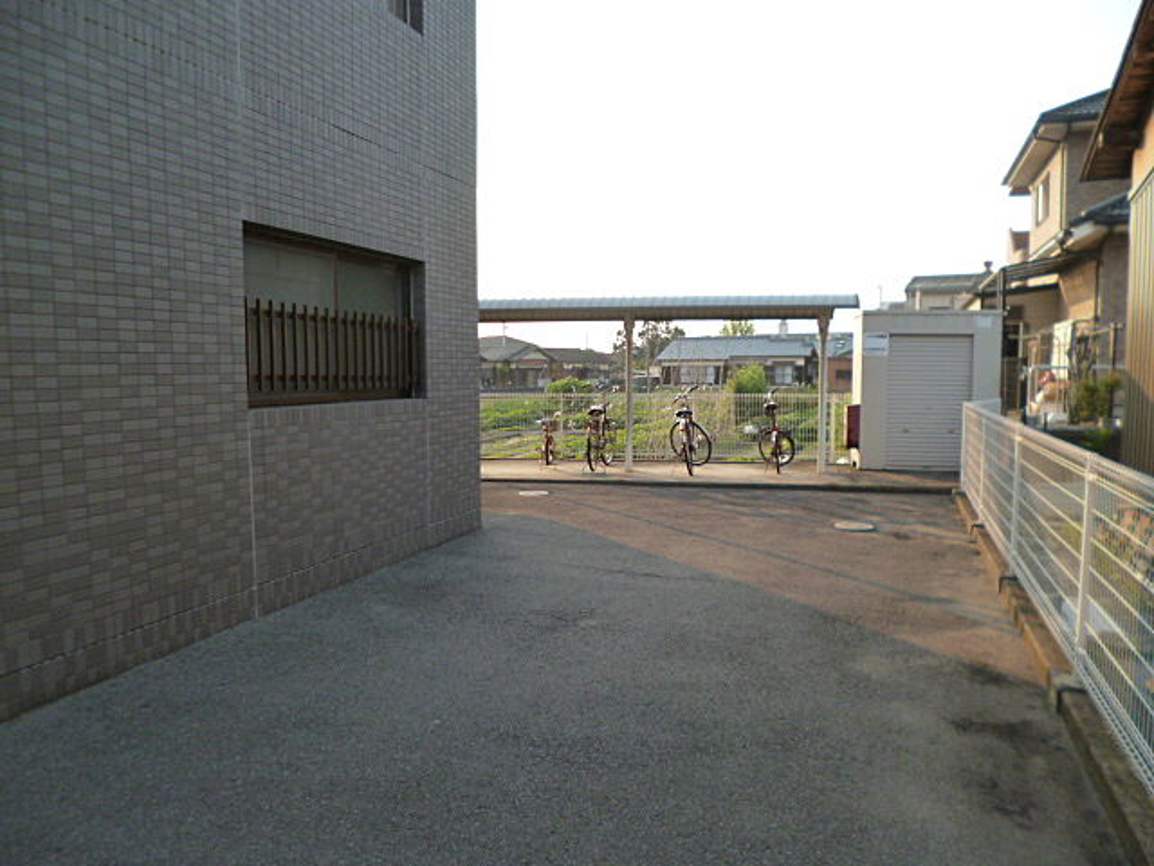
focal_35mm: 24
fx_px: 800
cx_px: 577
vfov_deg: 56.8
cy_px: 433
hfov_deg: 71.6
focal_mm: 4.3
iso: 160
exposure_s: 1/320
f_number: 2.5
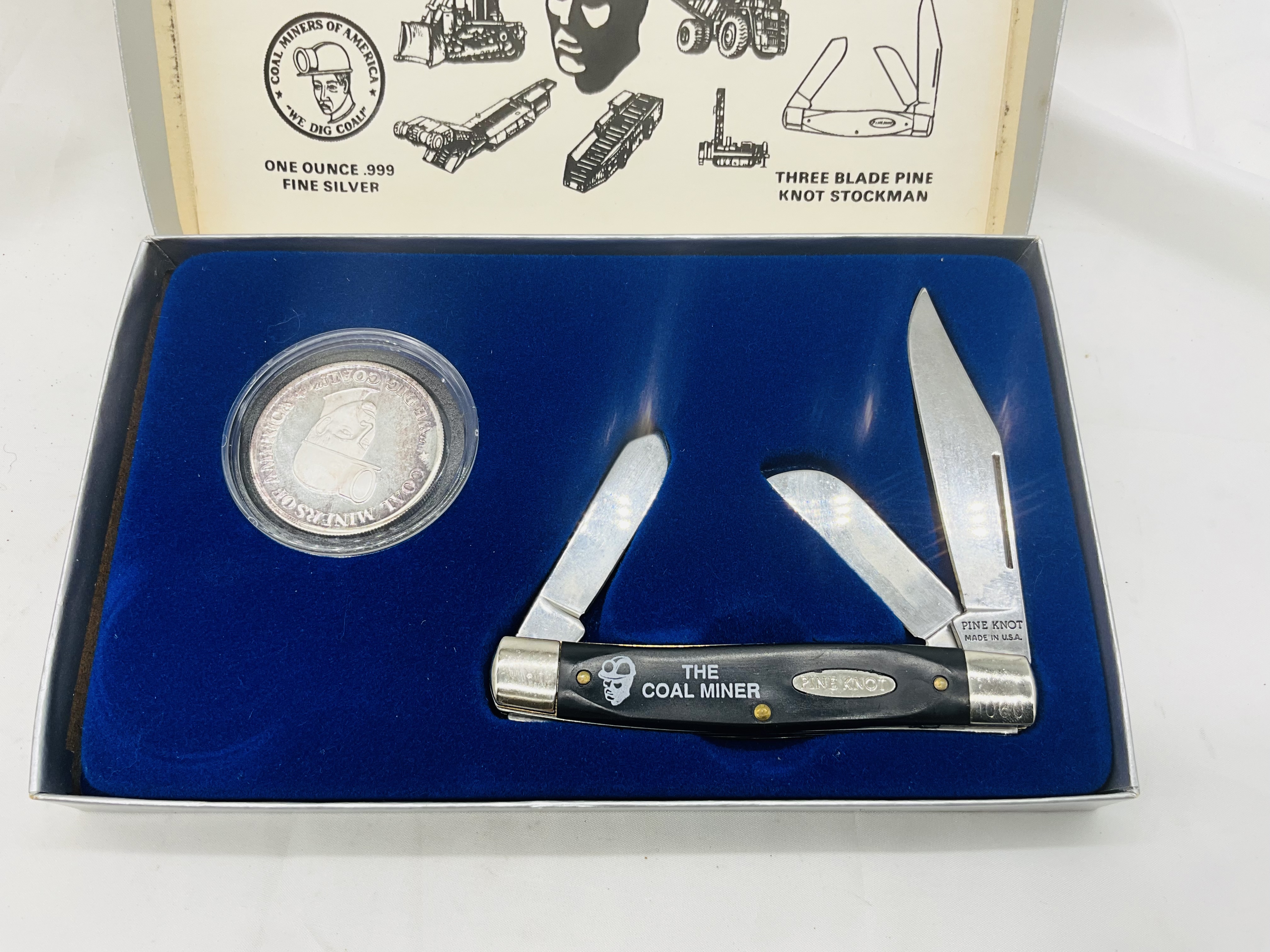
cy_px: 476
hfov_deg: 61.7
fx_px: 1064
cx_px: 635
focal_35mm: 29
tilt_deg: -59.5
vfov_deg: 48.2
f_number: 1.8
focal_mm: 3
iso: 20
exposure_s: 1/149
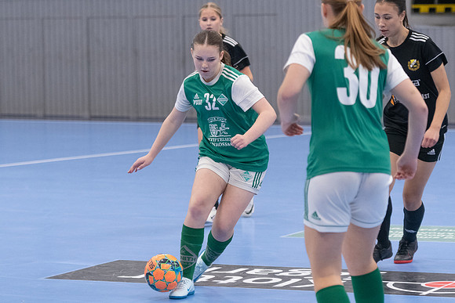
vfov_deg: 8.4
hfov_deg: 12.6
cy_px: 152
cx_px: 228
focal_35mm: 163
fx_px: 2064
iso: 5600
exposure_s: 1/500
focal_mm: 105
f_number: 3.5
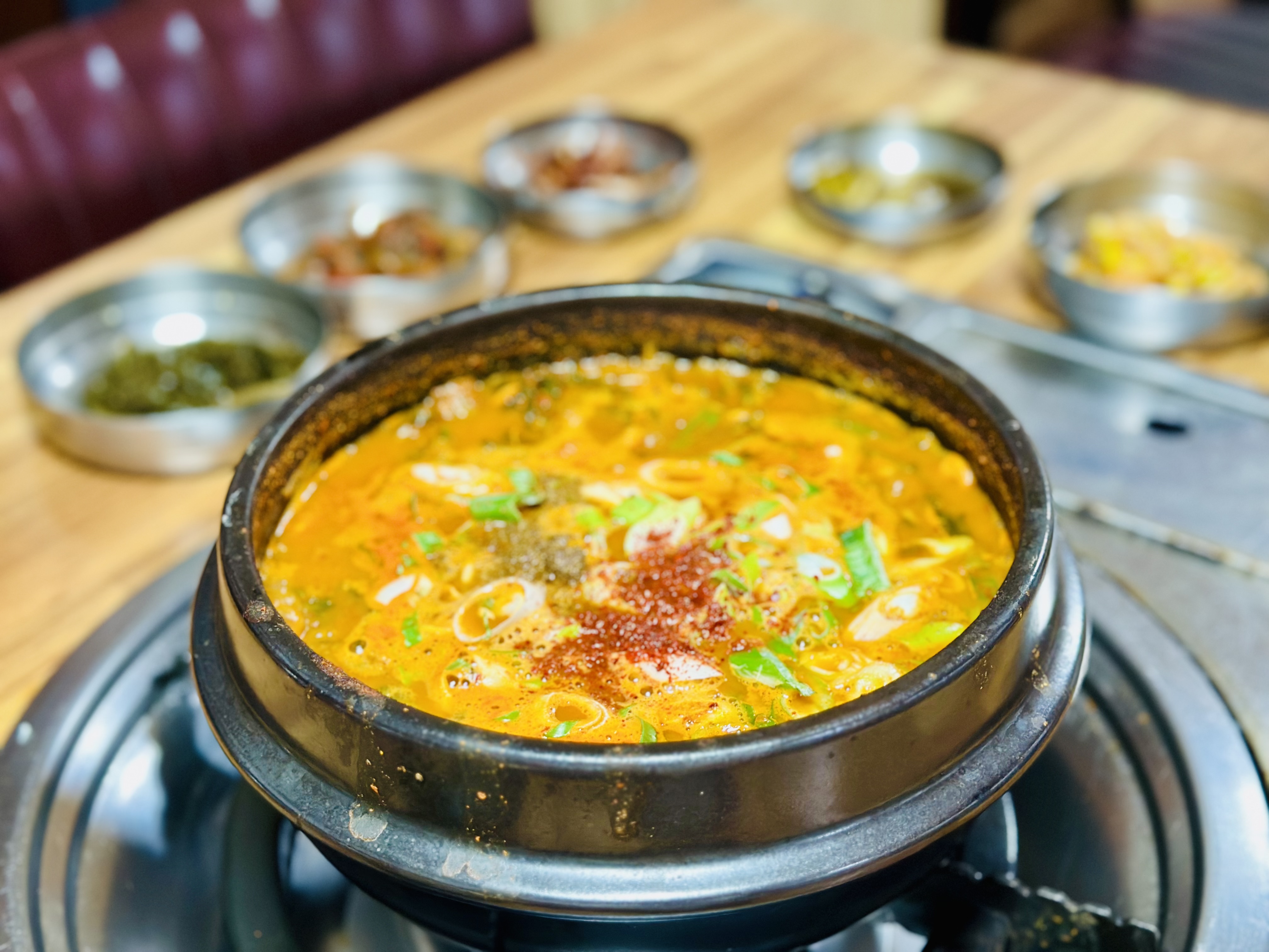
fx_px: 1760
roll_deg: +1.2
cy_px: 476
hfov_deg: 39.7
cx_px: 634
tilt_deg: -34.9
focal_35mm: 48
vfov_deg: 30.3
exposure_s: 1/60
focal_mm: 6.86
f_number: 1.78
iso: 320
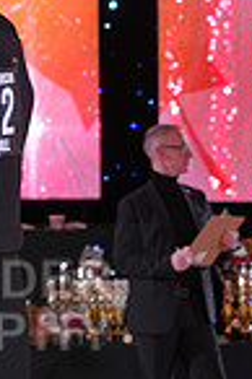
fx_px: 3094
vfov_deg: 7.0
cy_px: 312
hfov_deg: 4.6
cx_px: -204
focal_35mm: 294
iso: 1250
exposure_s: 1/100
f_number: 5.6
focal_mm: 74
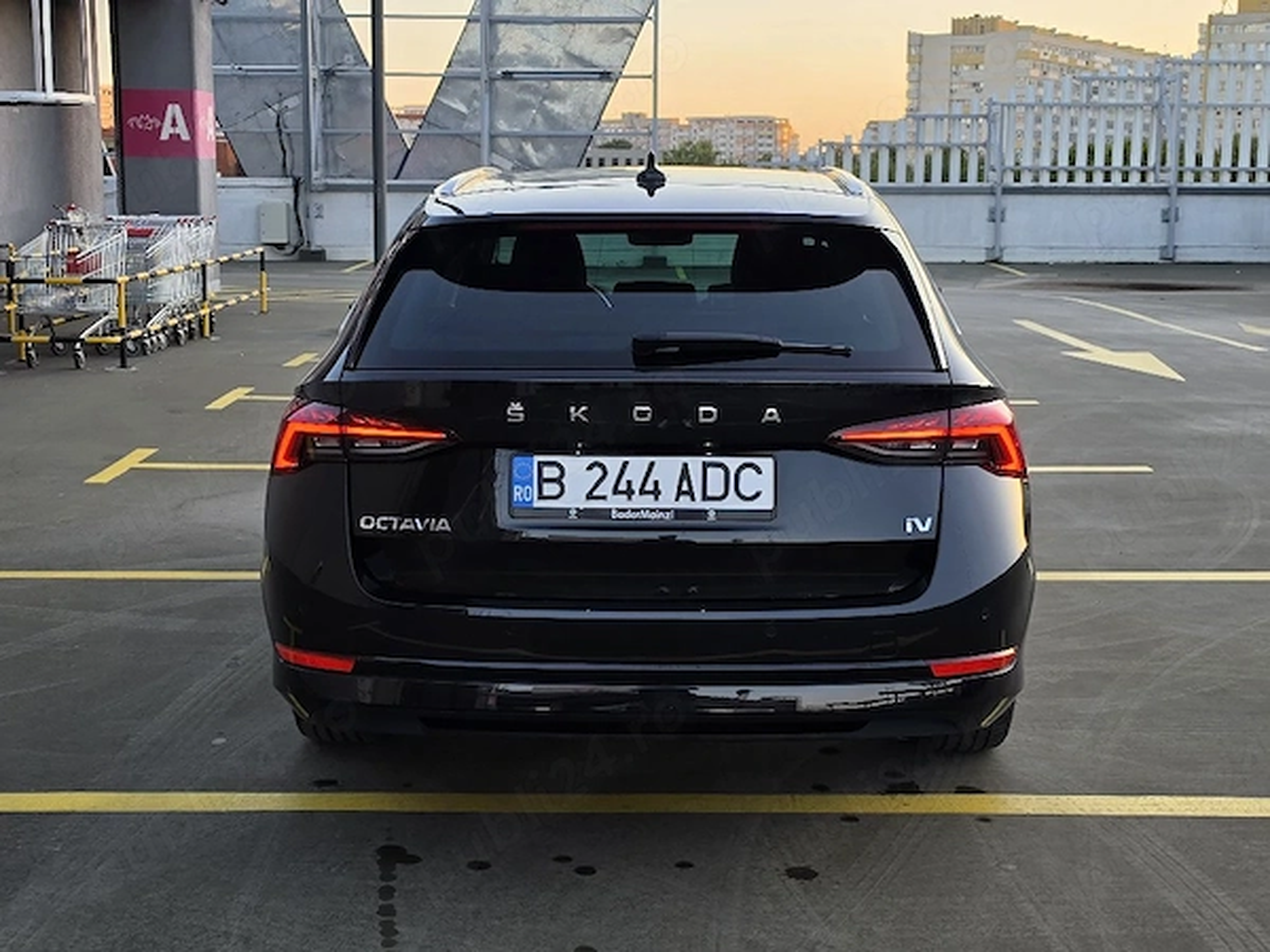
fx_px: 844
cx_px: 635
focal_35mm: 23
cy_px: 476
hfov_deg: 73.9
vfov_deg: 58.9
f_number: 1.4
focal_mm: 6.5
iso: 10
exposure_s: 1/196
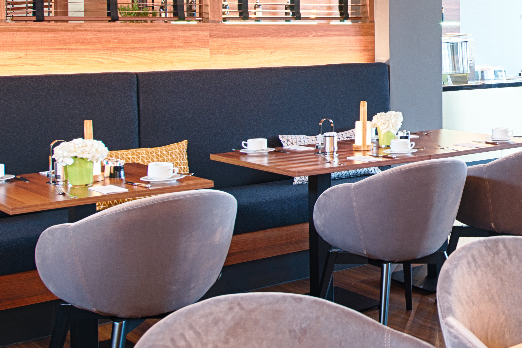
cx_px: 573
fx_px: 928
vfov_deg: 20.9
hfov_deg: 28.5
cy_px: 49
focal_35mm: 64
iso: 100
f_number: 8
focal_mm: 24
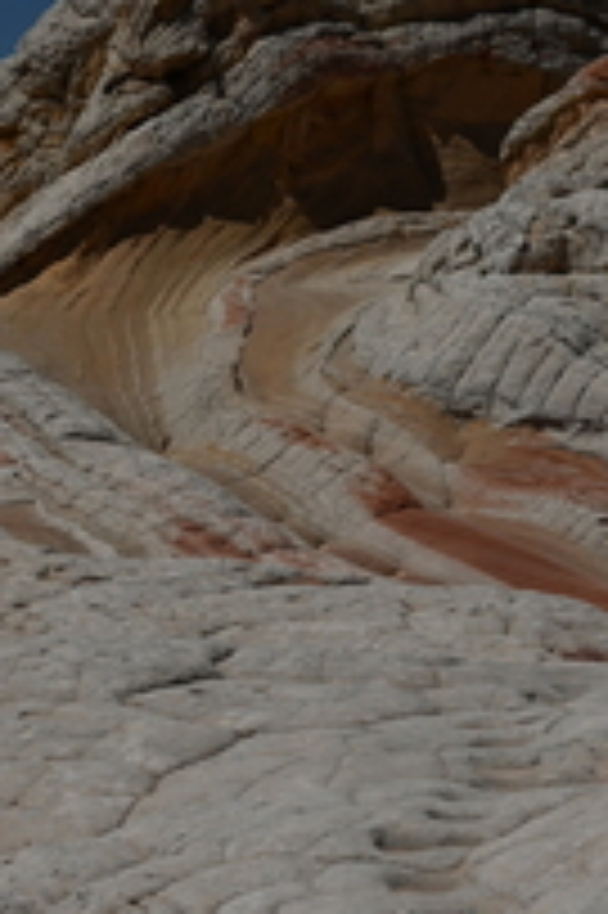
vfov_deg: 15.8
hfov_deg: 10.7
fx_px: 3248
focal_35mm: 128
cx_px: 500
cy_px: 860
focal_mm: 50
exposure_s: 1/1000
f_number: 6.3
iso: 100
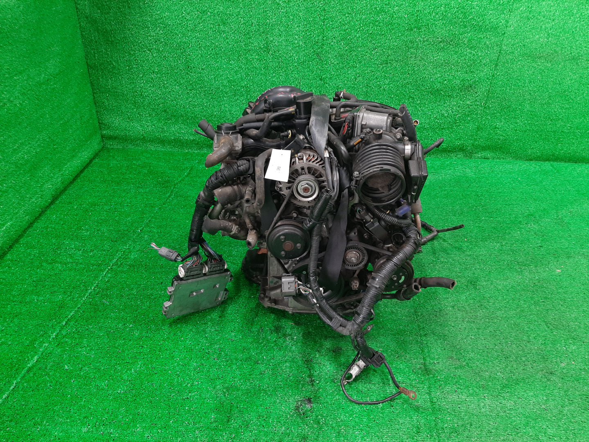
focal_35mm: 26
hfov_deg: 67.3
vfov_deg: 53.1
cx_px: 294
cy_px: 221
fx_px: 442
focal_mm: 3.93
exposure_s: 1/50
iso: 148
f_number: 1.7
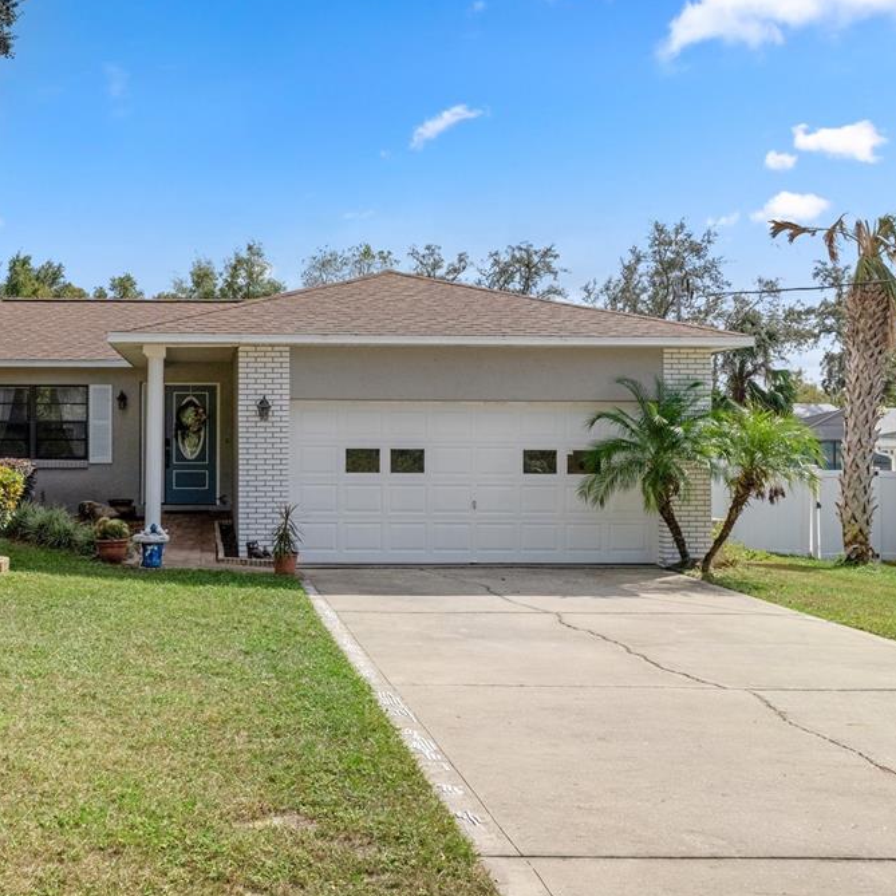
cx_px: 252
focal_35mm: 39
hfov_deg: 41.9
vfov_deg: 42.8
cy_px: 445
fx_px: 1142
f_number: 8
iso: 640
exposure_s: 1/1600
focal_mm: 20
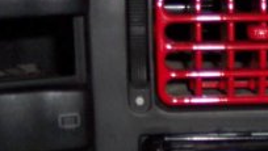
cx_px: 285
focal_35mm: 121
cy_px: 151
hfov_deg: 17.2
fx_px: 860
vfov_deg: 10.0
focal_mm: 8
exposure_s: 1/30
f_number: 2.8
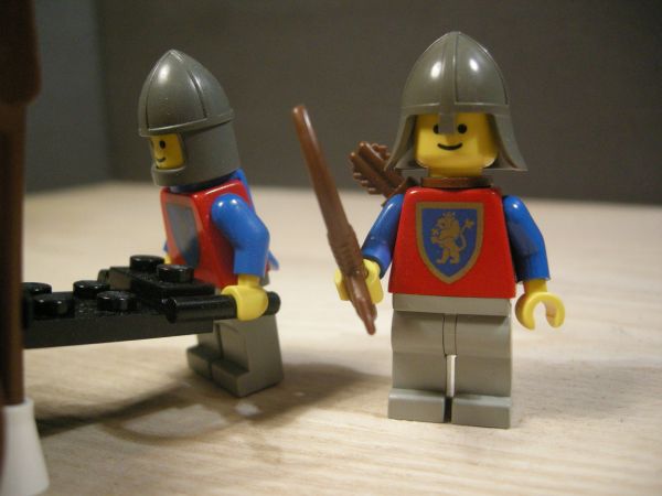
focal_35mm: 36
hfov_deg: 51.4
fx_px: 688
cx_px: 331
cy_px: 248
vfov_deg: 39.7
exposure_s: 1/60
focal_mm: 7.5
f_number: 2.7
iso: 387
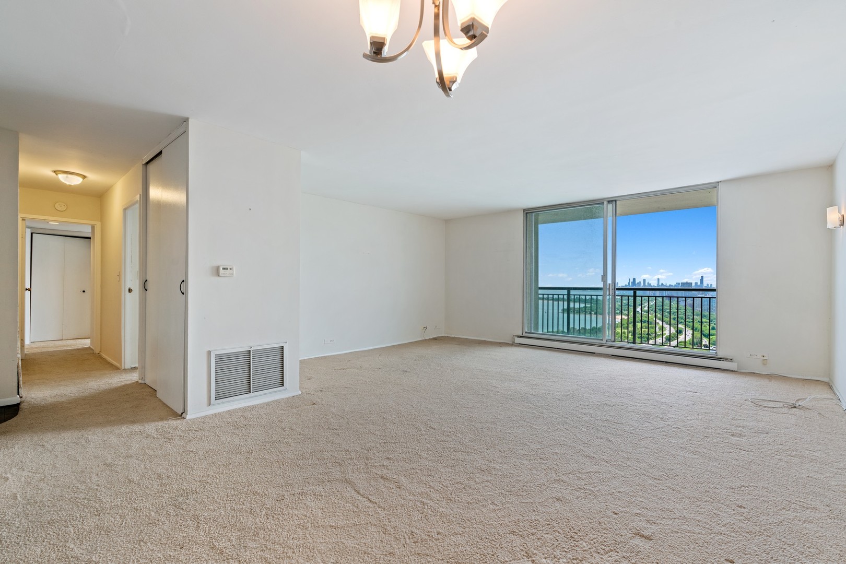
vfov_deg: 73.7
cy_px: 282
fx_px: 376
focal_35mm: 16
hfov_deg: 96.7
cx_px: 423
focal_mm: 16
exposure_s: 1/15
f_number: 9
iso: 200
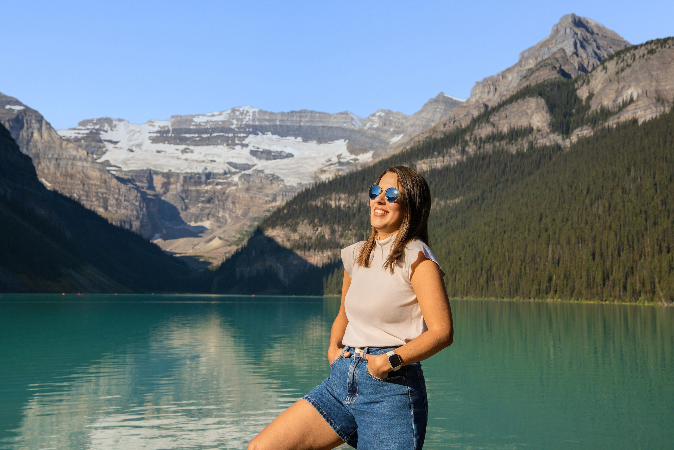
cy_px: 225
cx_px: 337
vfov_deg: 30.5
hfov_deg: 44.5
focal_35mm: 44
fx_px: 824
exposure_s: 1/1000
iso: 320
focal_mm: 44
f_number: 8
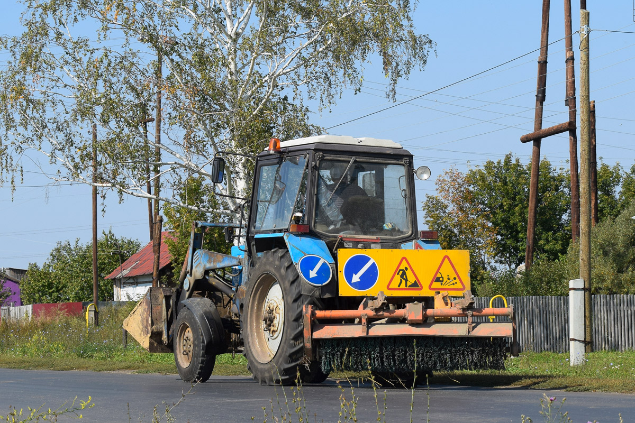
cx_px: 318
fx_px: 1455
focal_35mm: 82
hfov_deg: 24.6
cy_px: 212
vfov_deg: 16.6
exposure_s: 1/400
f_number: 10
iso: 200
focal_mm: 55
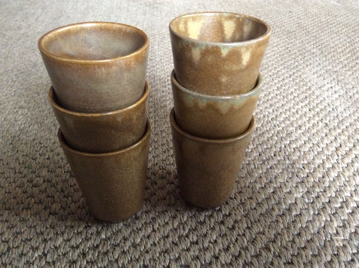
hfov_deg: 56.9
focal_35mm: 32
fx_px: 331
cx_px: 180
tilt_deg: -36.5
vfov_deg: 44.1
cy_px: 134
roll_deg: +2.1
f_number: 2.4
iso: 320
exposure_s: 1/20
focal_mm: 3.3
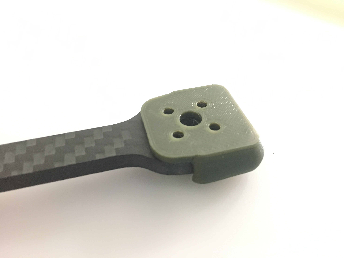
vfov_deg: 48.2
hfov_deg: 61.7
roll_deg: +2.4
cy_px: 129
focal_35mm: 29
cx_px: 172
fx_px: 288
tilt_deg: -40.6
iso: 200
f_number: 2.2
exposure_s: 1/30
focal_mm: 4.15
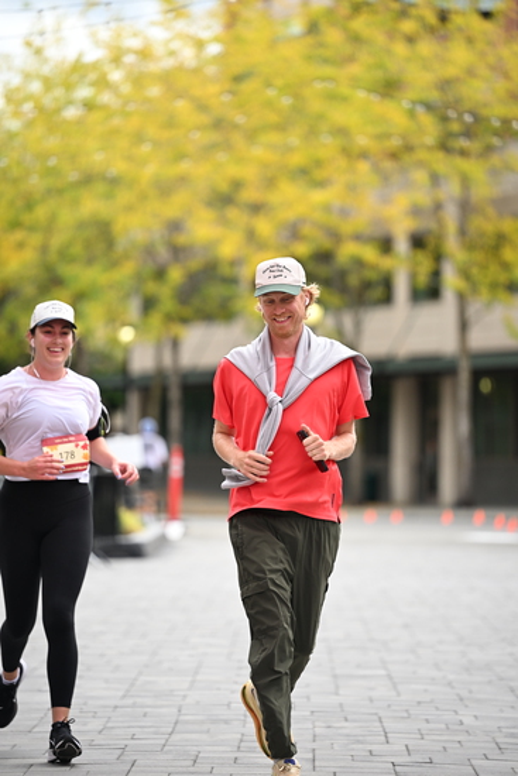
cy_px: 388
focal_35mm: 165
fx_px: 3559
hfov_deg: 8.3
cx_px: 259
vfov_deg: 12.4
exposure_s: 1/2000
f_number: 2.8
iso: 640
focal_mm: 165
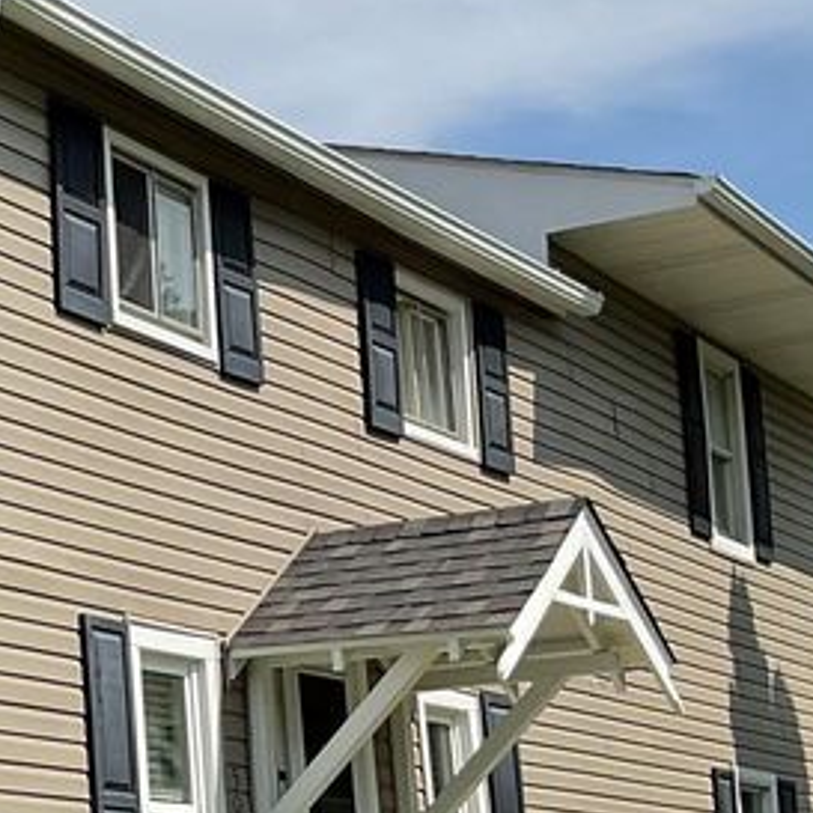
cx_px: -387
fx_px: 2551
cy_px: 631
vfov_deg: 18.0
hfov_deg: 16.6
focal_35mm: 96
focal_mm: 3
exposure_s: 1/2320
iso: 16
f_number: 1.8
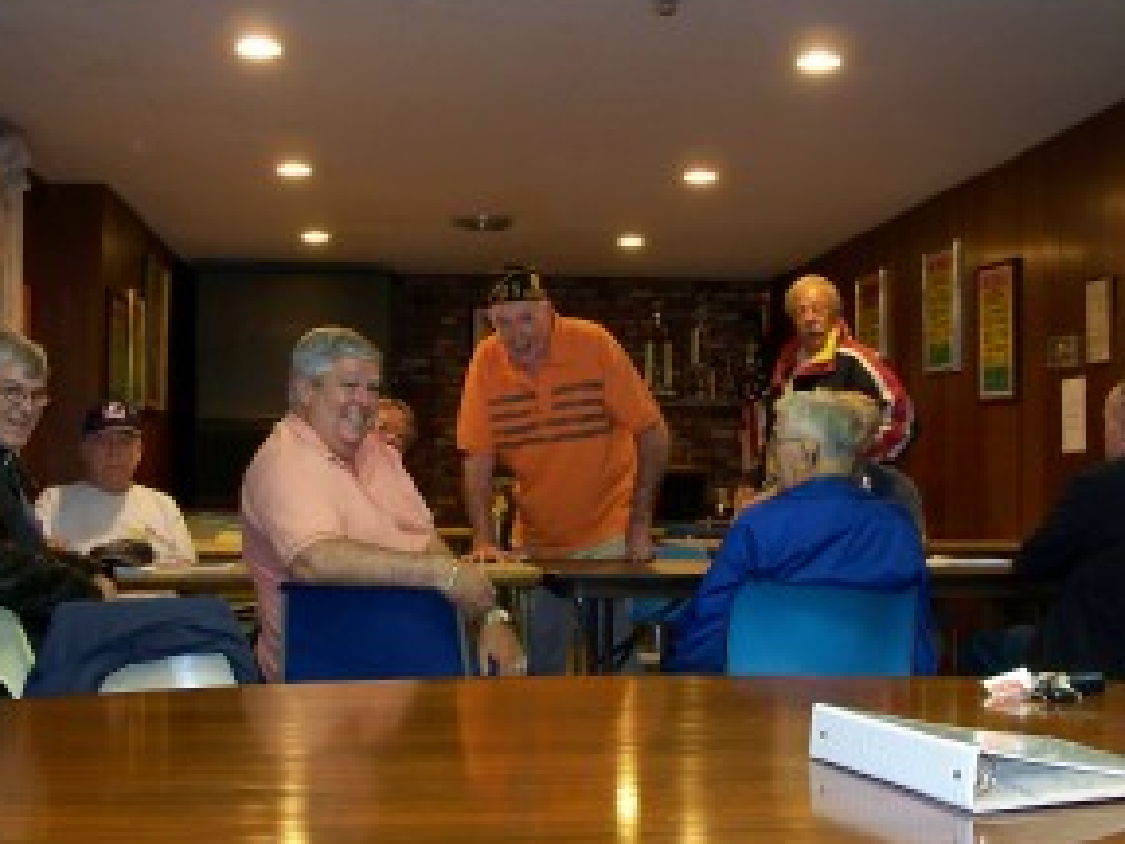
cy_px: 465
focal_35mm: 50
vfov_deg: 29.1
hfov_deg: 38.2
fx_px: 1625
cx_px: 535
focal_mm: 7.54
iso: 200
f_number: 2.8
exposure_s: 1/30
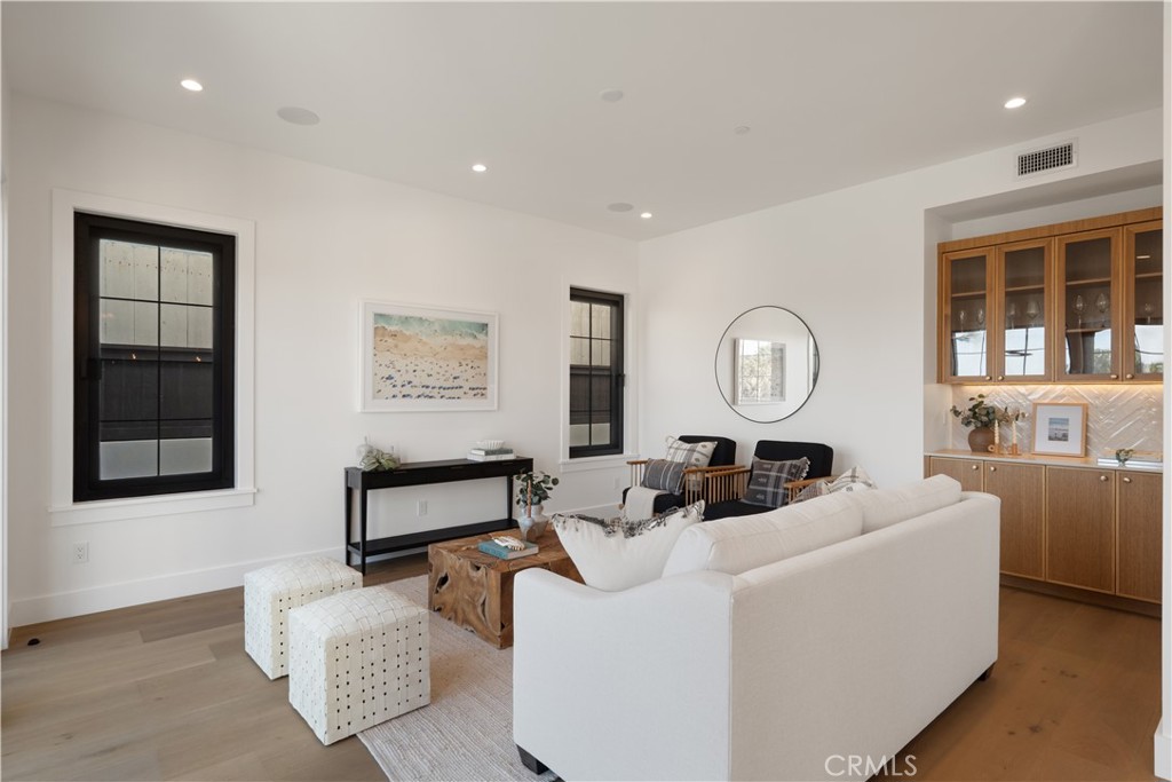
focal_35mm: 19
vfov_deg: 64.6
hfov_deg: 86.9
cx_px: 586
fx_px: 619
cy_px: 391
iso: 800
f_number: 9
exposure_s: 1/13
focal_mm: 19
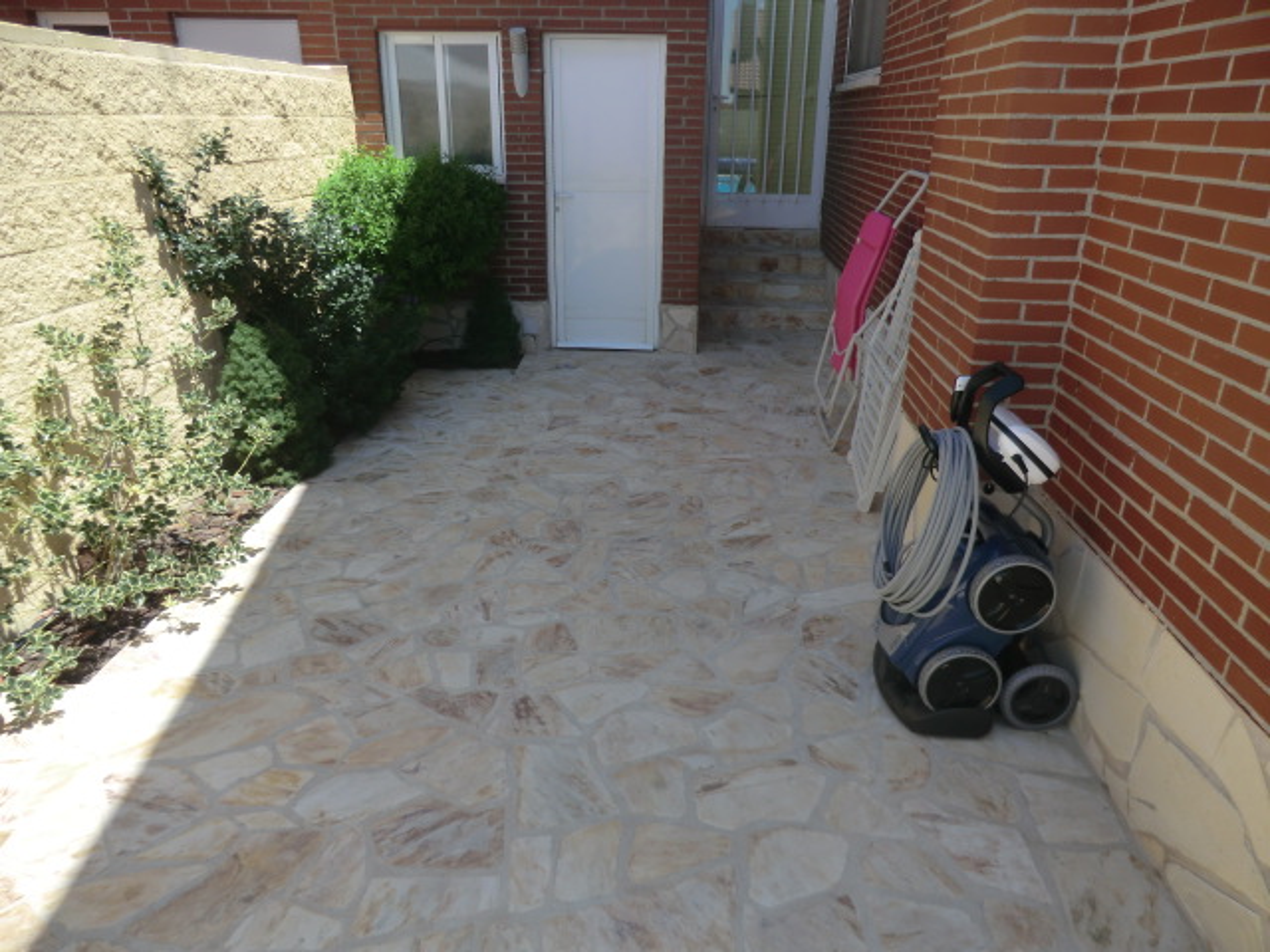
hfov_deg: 71.6
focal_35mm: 24
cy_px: 476
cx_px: 635
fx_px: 881
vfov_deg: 56.8
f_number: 3.2
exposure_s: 1/640
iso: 64
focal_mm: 4.3
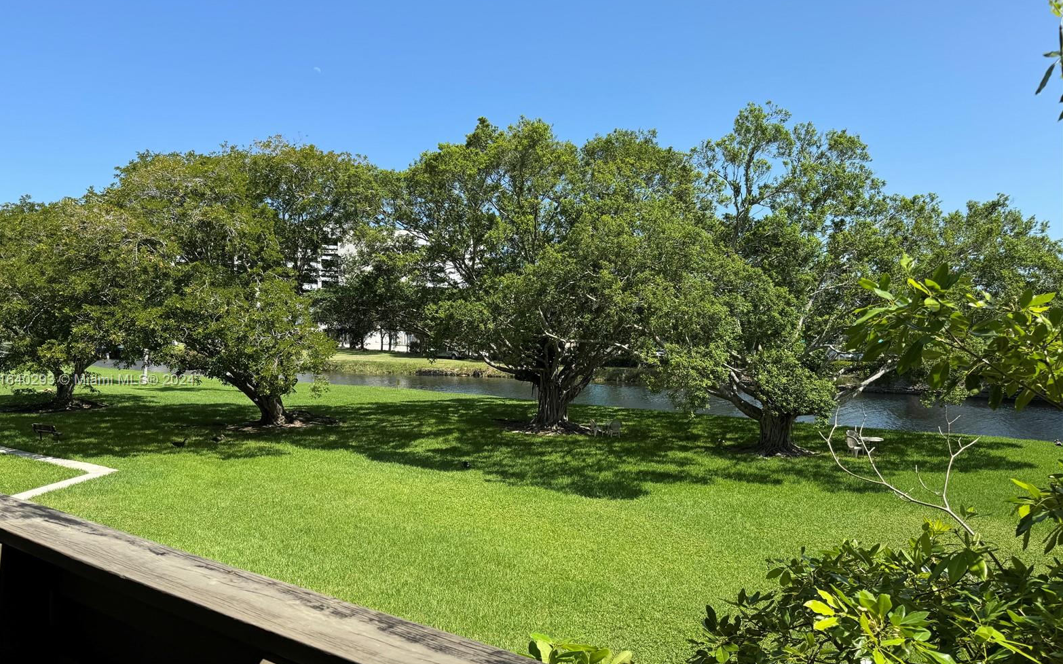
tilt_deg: -4.0
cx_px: 521
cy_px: 381
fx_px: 753
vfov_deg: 47.4
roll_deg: -0.2
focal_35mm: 26
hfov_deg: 70.4
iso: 80
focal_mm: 6.76
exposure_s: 1/2604
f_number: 1.78
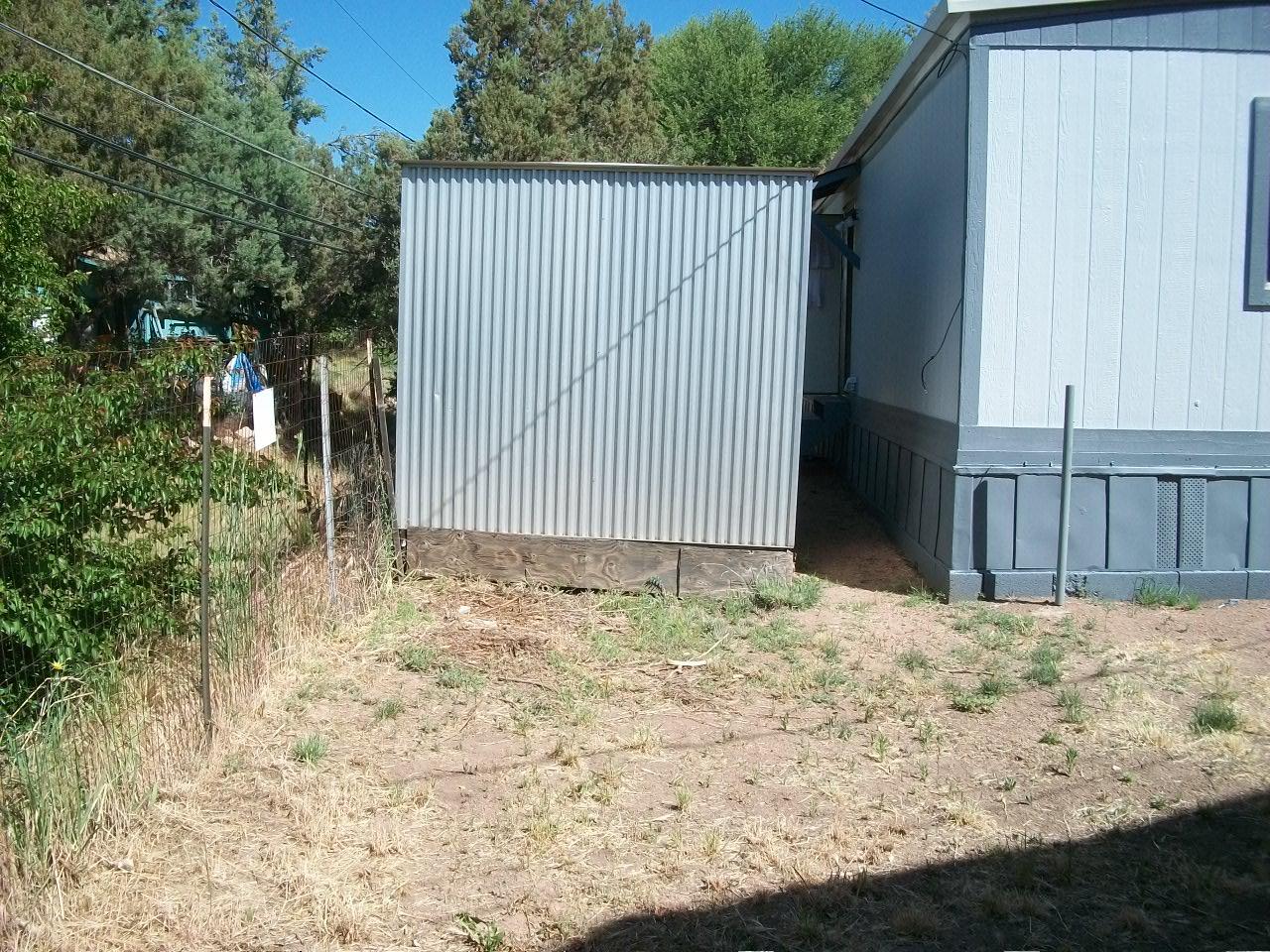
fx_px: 1174
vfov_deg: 44.2
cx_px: 635
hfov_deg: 56.8
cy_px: 476
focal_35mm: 32
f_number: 5.5
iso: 80
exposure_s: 1/320
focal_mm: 5.7
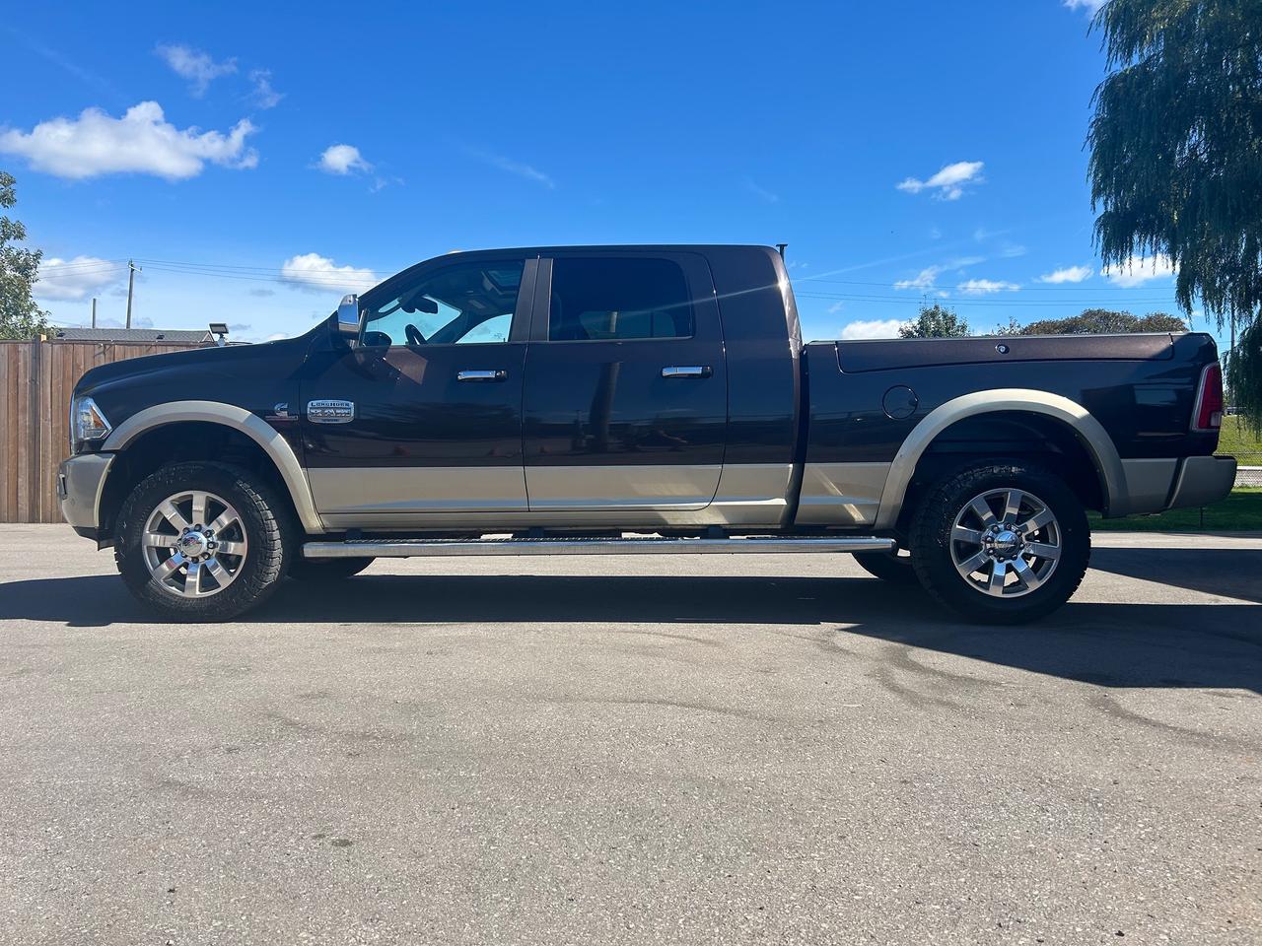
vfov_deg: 53.1
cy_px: 473
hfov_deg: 67.3
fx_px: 948
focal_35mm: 26
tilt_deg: -0.6
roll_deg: +0.0
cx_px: 631
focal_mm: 5.7
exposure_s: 1/2915
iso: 50
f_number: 1.5
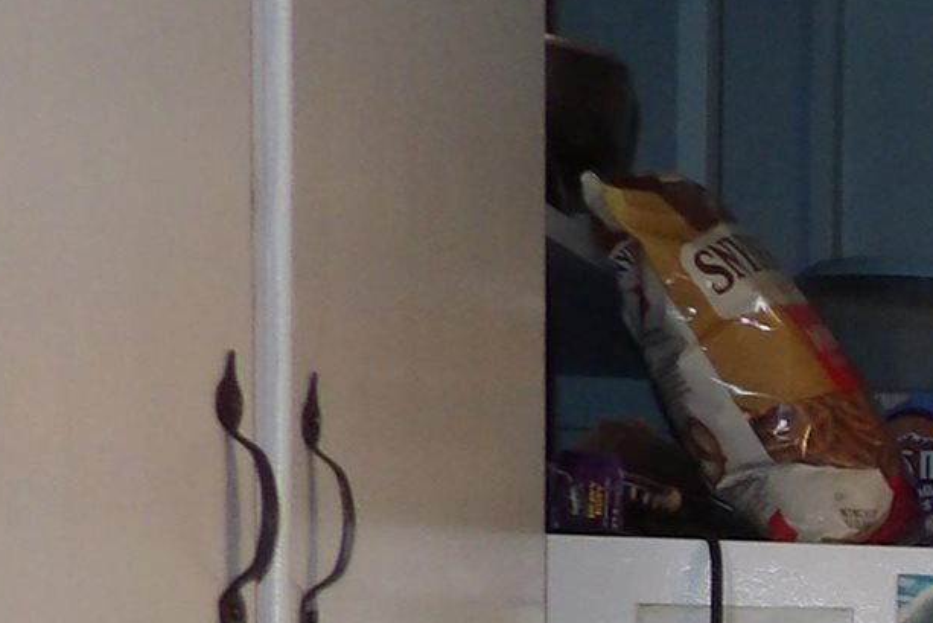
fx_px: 3240
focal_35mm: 125
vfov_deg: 10.5
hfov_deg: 13.3
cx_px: 2050
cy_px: 989
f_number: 3.2
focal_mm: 4.3
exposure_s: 1/33
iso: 200
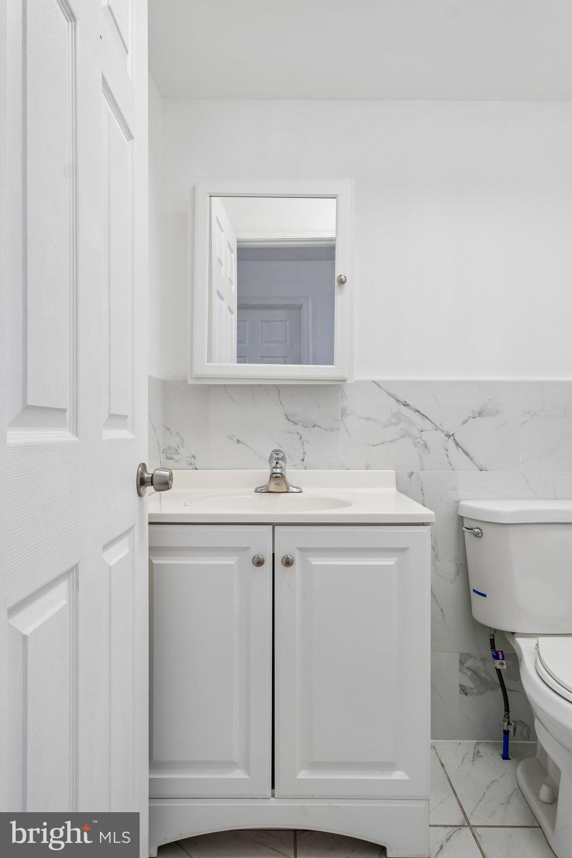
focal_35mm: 20
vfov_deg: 84.0
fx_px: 477
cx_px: 286
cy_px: 429
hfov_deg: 61.9
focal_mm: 13.2
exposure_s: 1/9
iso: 250
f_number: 8
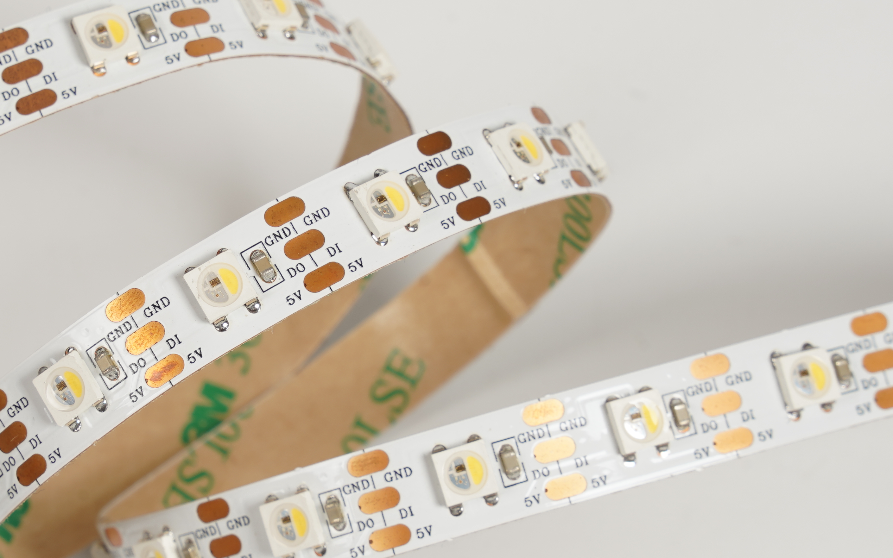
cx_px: 208
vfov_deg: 5.4
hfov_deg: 8.6
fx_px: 5963
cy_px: 306
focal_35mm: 245
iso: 100
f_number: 14
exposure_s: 1/125
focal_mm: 113
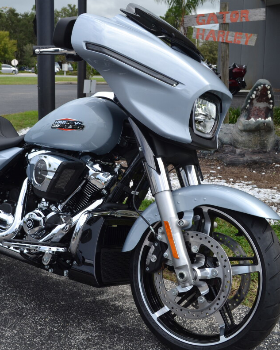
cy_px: 174
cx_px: 93
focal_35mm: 47
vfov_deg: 39.5
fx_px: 487
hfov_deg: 31.8
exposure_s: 1/200
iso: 100
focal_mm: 22
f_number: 7.1
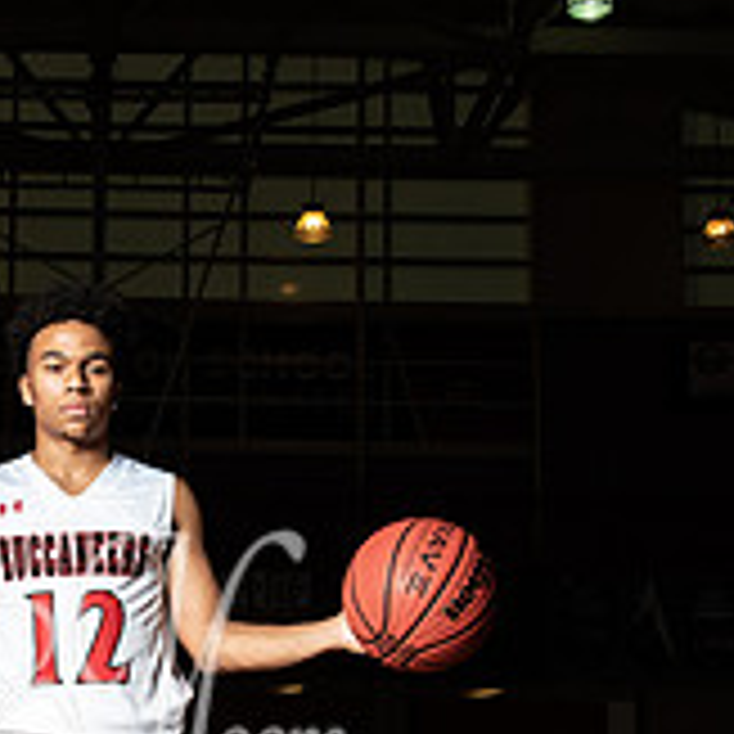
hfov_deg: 21.2
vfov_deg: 21.2
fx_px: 1919
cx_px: 77
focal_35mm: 80
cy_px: 671
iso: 320
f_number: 14
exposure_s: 1/200
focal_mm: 34
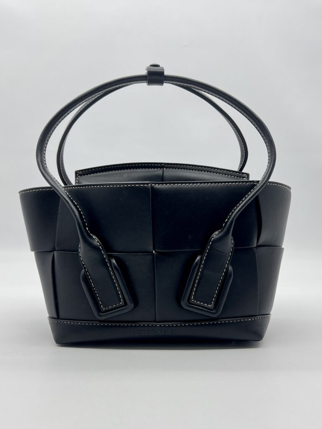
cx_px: 161
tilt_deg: -4.1
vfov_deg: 67.3
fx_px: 322
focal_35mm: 26
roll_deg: +0.0
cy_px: 214
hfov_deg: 53.1
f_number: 1.5
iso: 32
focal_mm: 5.7
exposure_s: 1/130
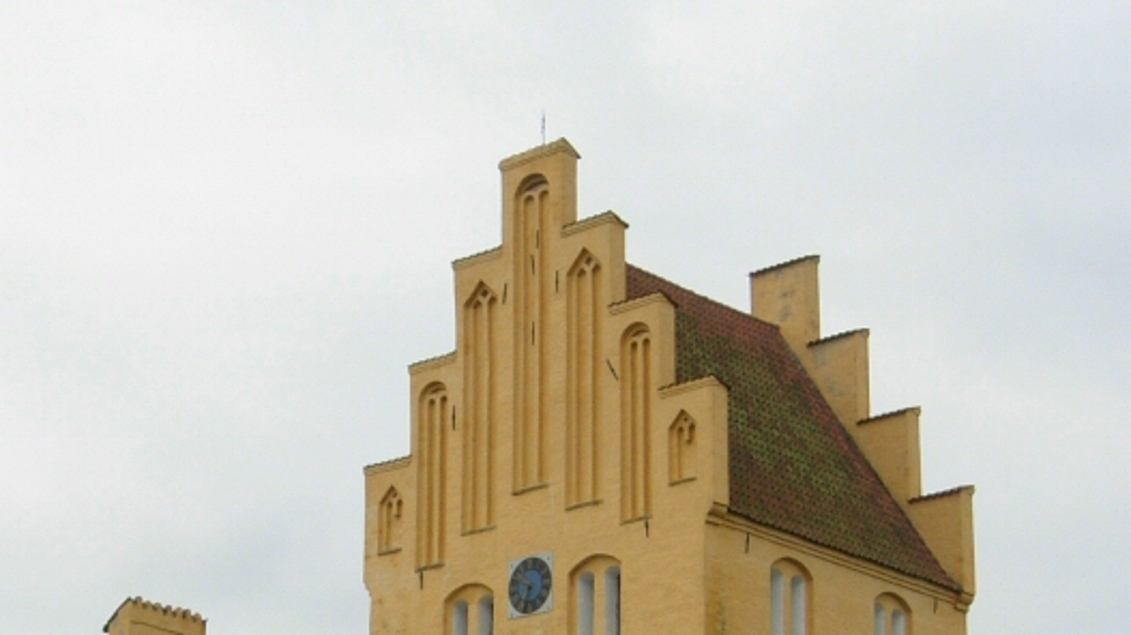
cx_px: 322
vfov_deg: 17.7
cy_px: 593
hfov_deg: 31.0
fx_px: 2009
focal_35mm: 67
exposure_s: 1/203
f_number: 4.8
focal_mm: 7.5
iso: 50
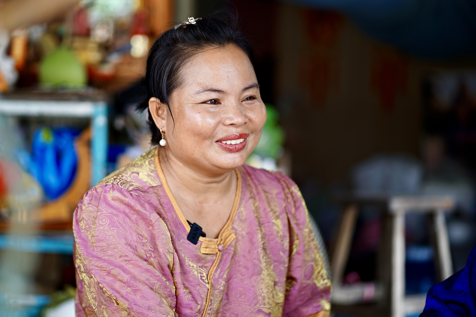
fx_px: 1124
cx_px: 238
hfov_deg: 23.9
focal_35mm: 85
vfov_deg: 16.1
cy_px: 158
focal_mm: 85
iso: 160
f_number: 2
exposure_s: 1/320
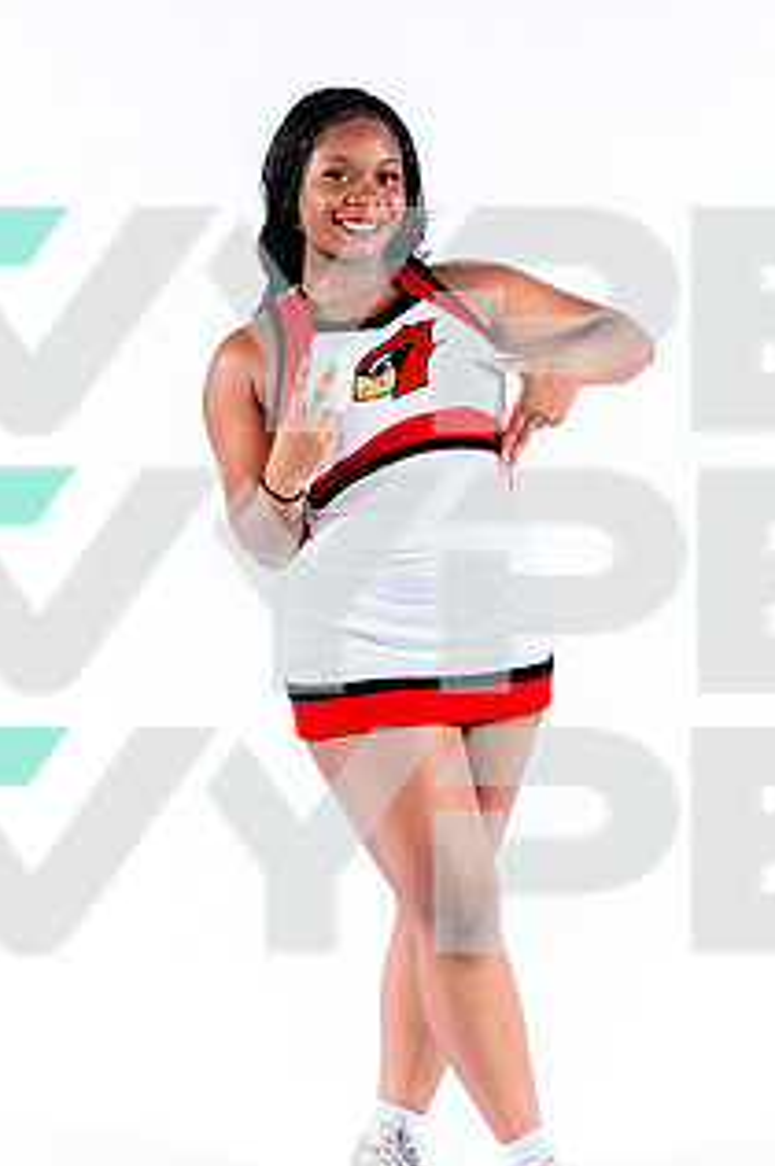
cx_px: 399
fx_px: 2395
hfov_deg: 18.4
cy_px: 583
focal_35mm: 74
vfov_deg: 27.4
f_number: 4.5
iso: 250
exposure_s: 1/250
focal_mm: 51.9
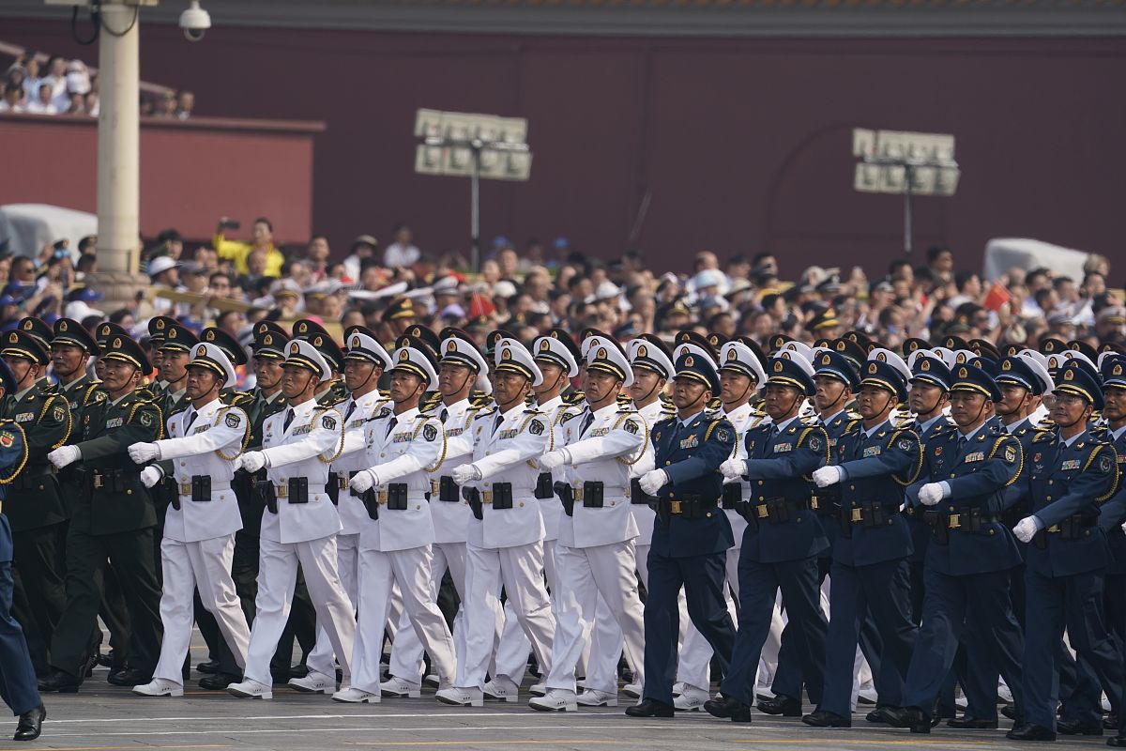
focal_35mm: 600
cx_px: 563
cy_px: 376
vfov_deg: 2.3
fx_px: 18765
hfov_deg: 3.4
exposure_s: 1/1000
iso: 320
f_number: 8
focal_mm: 600
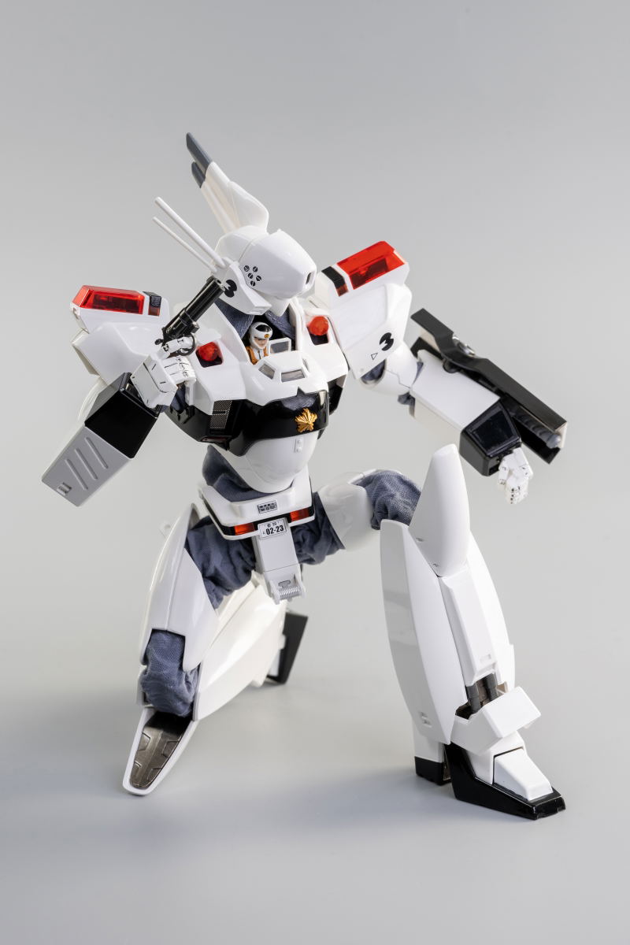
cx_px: 315
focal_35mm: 90
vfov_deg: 22.6
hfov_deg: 15.2
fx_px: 2362
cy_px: 472
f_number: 13
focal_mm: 90
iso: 200
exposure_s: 1/3
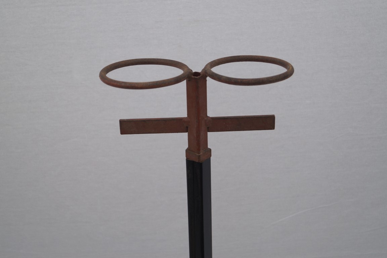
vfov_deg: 25.8
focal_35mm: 52
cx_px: 194
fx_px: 564
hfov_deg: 37.9
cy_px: 129
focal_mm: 35
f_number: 5
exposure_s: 1/160
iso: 125
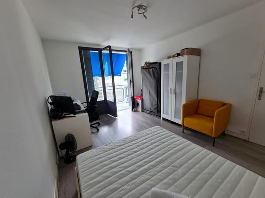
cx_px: 132
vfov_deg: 89.9
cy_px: 99
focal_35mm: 13
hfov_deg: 106.2
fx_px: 100
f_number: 2.2
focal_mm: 2.2
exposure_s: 1/100
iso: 100
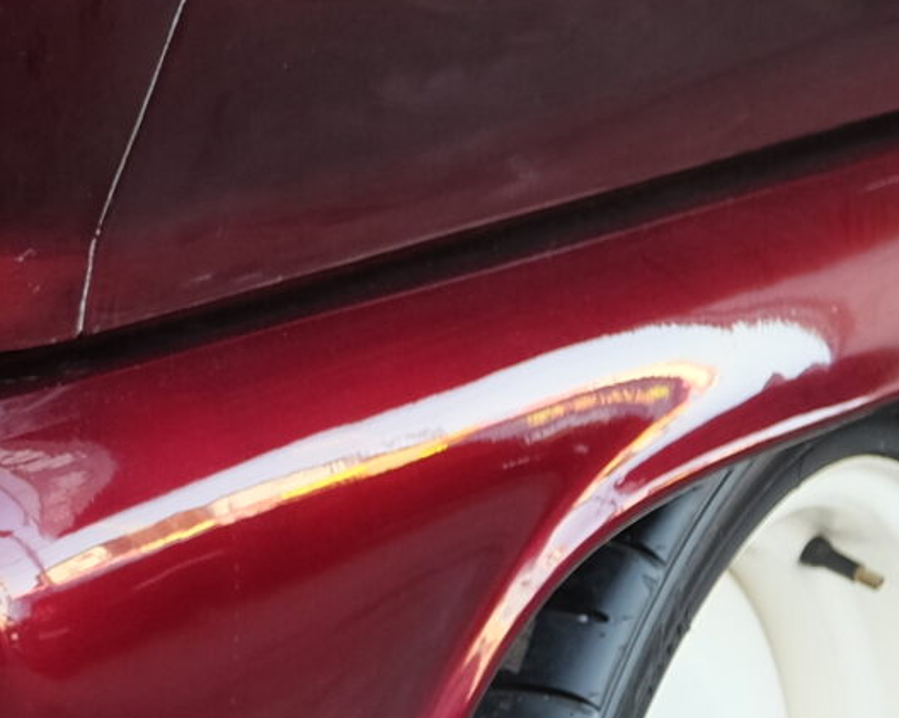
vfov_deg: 8.9
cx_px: -1228
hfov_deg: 9.9
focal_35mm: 173
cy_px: 766
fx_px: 4601
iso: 400
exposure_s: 1/120
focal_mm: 25.4
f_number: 3.2
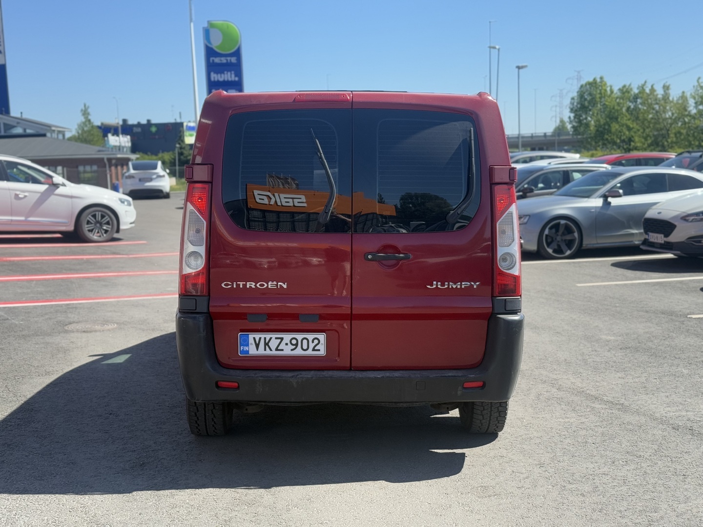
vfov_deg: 30.3
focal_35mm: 48
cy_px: 264
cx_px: 352
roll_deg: +2.6
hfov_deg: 39.7
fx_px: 975
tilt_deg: -6.0
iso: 80
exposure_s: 1/2667
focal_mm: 6.76
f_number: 1.78
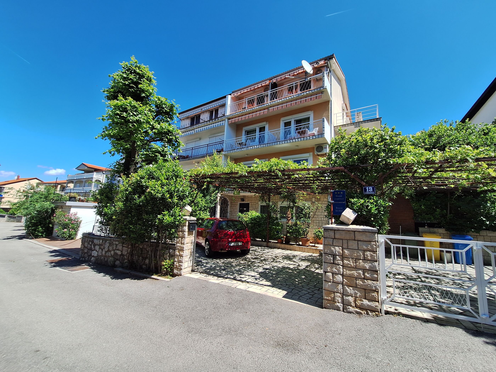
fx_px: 186
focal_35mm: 13
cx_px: 248
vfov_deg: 89.9
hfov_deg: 106.2
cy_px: 186
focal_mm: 1.74
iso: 40
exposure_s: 1/1037
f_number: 2.2
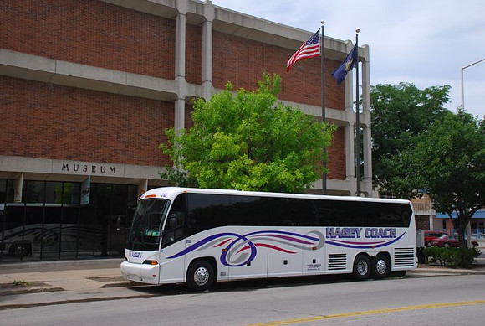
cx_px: 242
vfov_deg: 32.0
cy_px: 163
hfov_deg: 46.3
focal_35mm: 42
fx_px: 567
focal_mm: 28
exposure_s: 1/250
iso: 100
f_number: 8
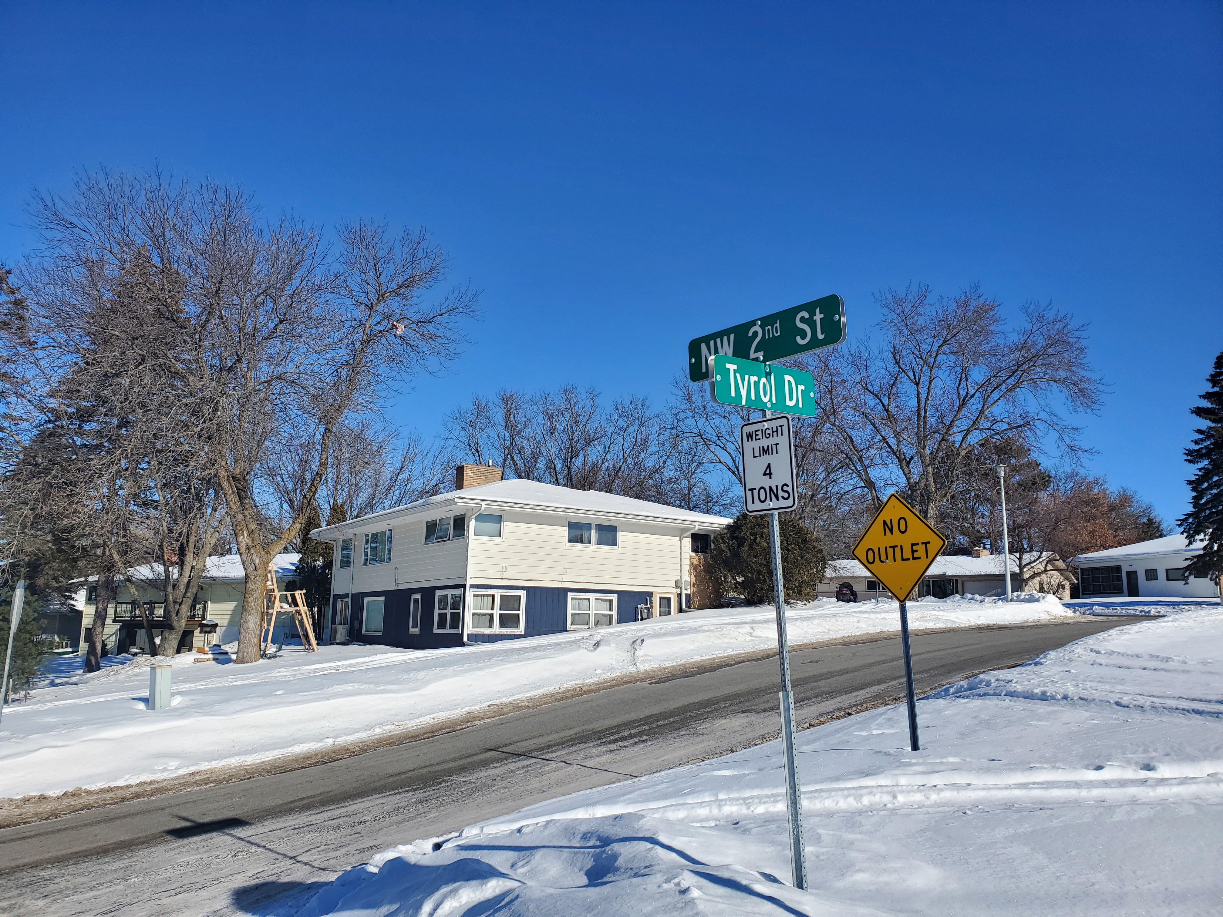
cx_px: 612
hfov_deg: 67.3
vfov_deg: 53.1
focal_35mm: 26
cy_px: 458
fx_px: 919
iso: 50
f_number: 2.4
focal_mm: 4.3
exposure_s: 1/2527
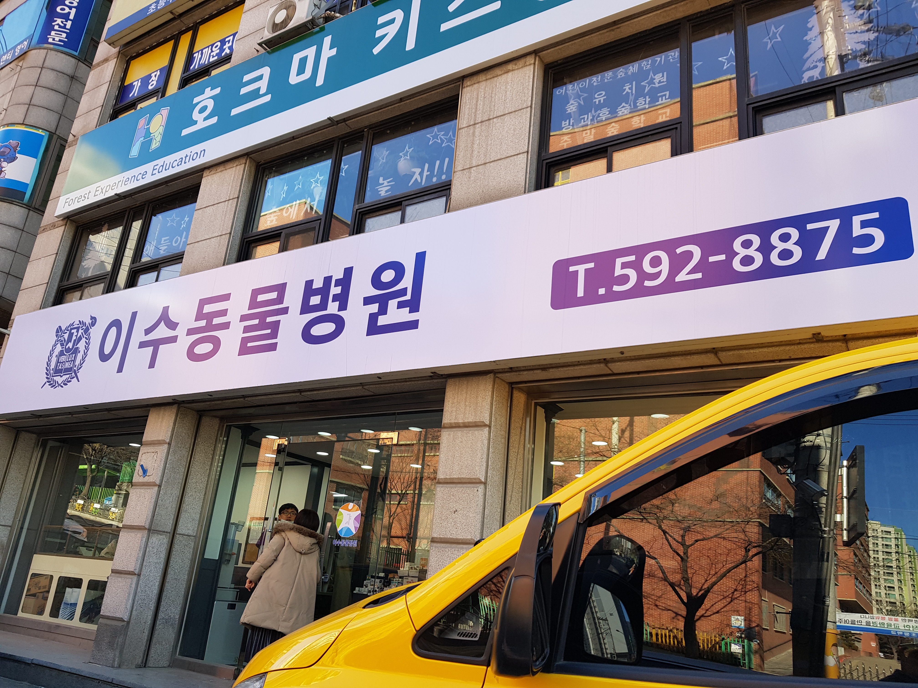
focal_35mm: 26
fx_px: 690
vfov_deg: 53.1
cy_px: 344
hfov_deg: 67.3
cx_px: 459
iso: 40
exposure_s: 1/344
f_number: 1.7
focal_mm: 4.2
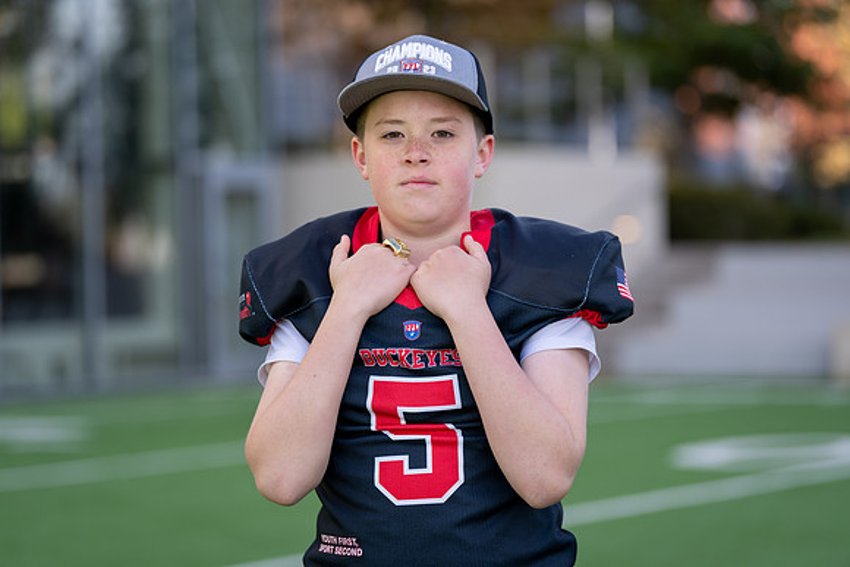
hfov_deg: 18.3
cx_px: 425
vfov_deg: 12.2
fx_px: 2645
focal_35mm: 112
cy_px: 284
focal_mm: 112
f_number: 2.8
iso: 100
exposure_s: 1/500
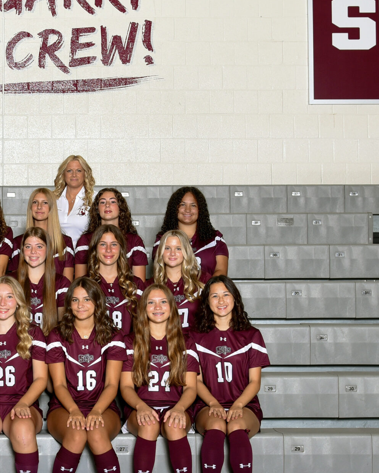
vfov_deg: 28.6
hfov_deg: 21.7
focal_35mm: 66
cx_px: -55
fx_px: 925
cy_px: 303
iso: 640
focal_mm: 34
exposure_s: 1/200
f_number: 8
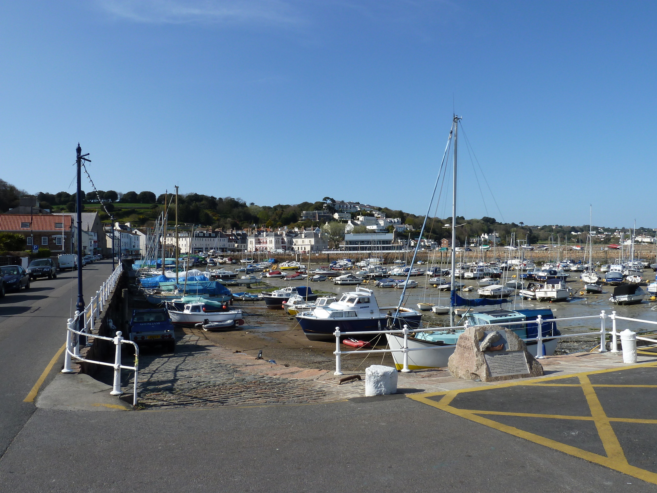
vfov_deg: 54.9
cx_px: 328
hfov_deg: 69.4
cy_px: 246
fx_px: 474
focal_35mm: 25
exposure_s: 1/400
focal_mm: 4.1
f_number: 5
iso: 80
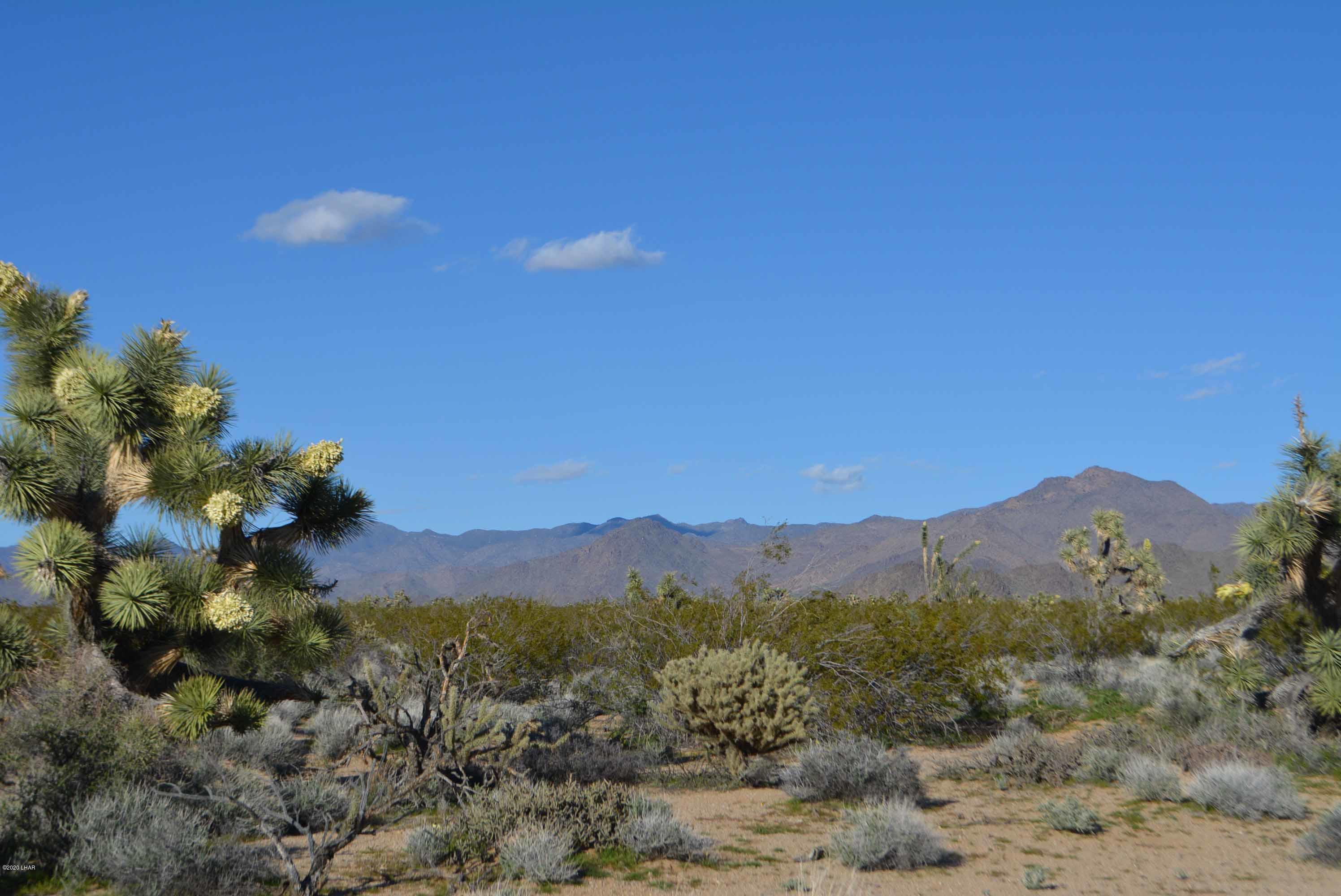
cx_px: 670
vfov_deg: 22.7
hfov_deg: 33.4
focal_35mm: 60
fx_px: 2237
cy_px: 448
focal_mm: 40
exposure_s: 1/2000
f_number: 8
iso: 400
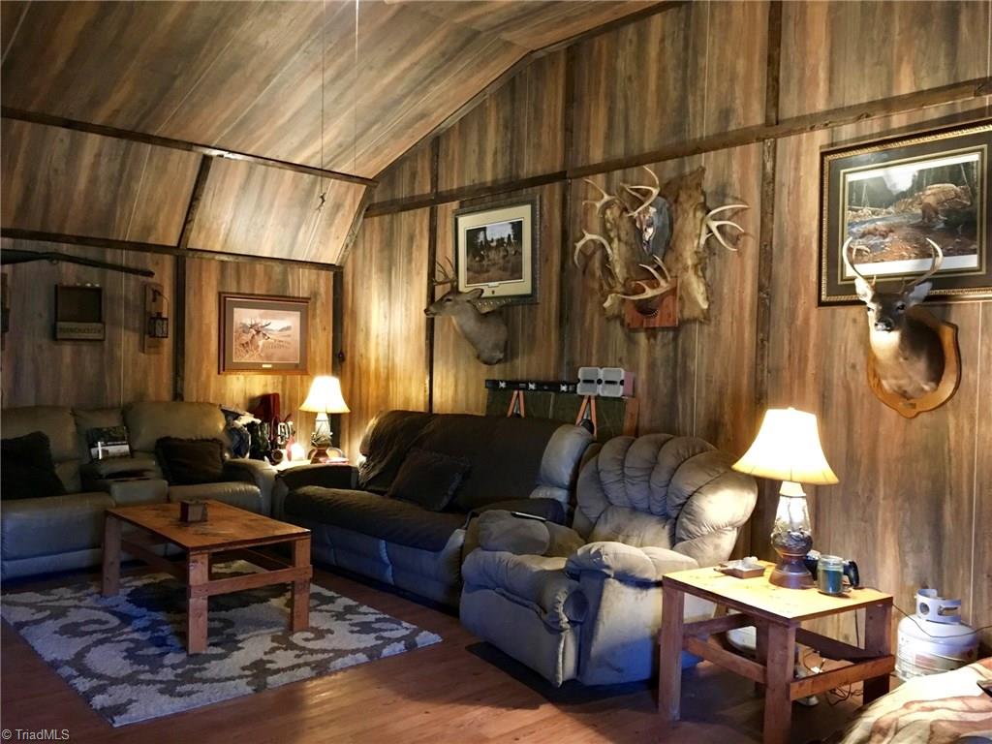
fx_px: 831
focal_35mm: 29
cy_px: 372
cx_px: 496
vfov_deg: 48.2
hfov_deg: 61.7
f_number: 2.2
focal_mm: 4.15
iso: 400
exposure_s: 1/15
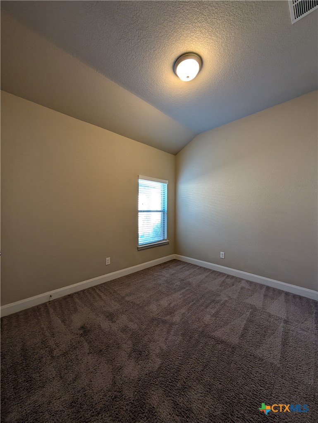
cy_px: 212
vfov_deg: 110.4
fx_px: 147
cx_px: 159
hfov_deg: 94.7
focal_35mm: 12
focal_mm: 2.02
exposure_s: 1/60
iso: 146
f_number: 1.7
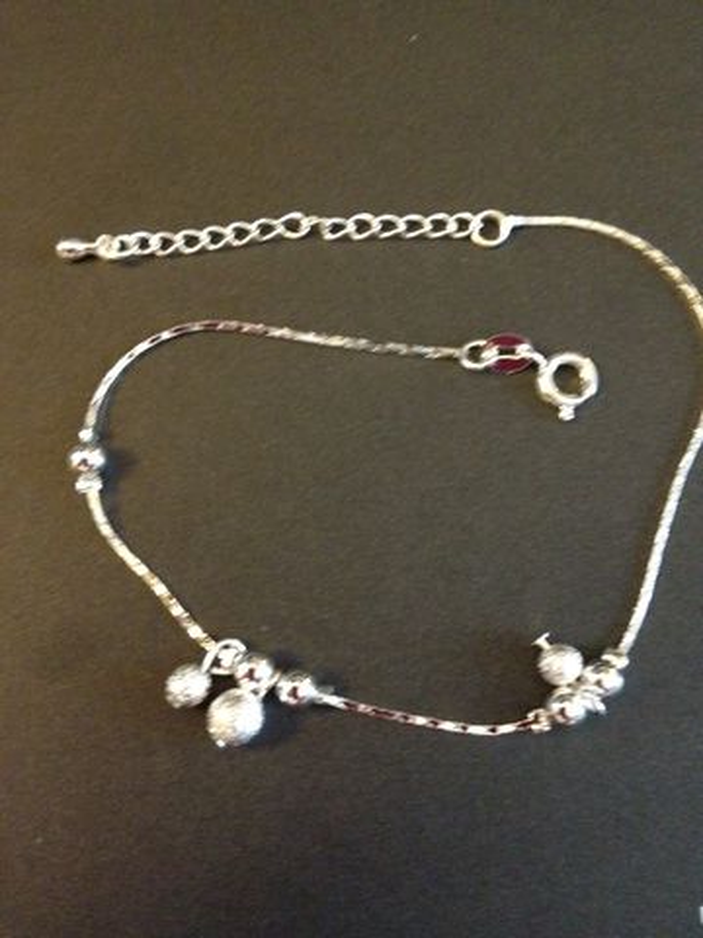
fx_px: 948
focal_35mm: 35
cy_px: 469
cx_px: 352
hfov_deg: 40.7
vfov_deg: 52.6
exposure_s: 1/15
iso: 800
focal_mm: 4.28
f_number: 2.4
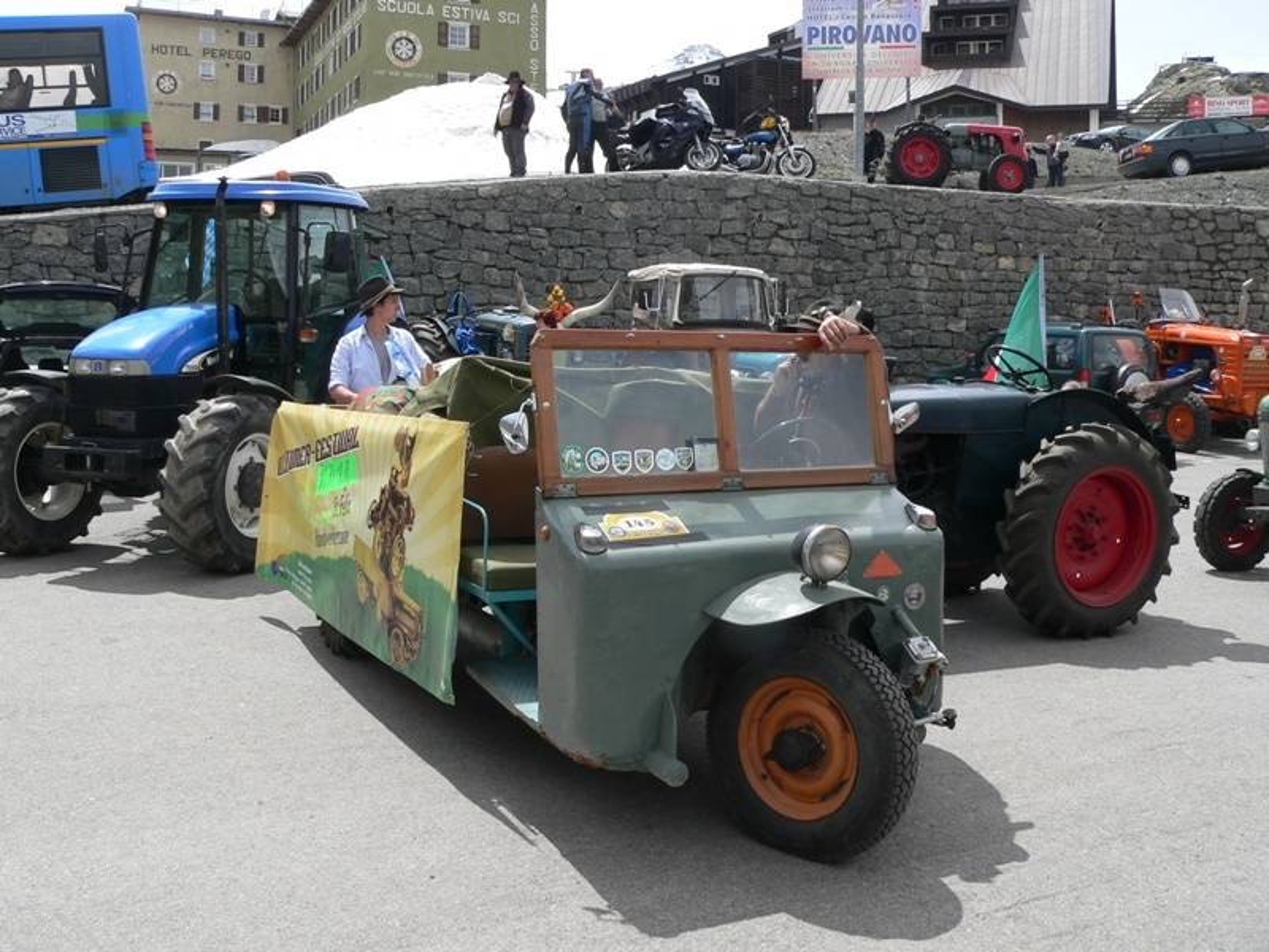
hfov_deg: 51.4
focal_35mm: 36
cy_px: 476
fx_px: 1320
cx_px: 634
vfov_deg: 39.7
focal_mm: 6
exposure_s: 1/500
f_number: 5.2
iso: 80
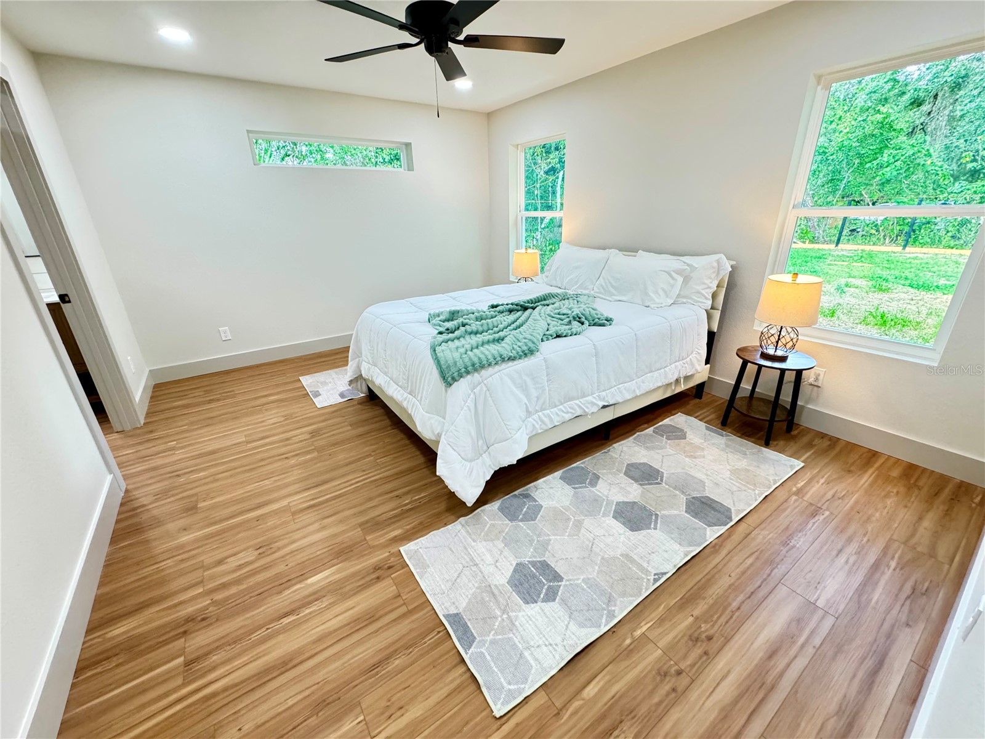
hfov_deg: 102.1
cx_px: 492
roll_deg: +0.9
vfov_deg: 85.7
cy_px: 370
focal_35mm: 14
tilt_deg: -21.6
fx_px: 398
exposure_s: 1/60
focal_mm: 2.22
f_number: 2.2
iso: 320
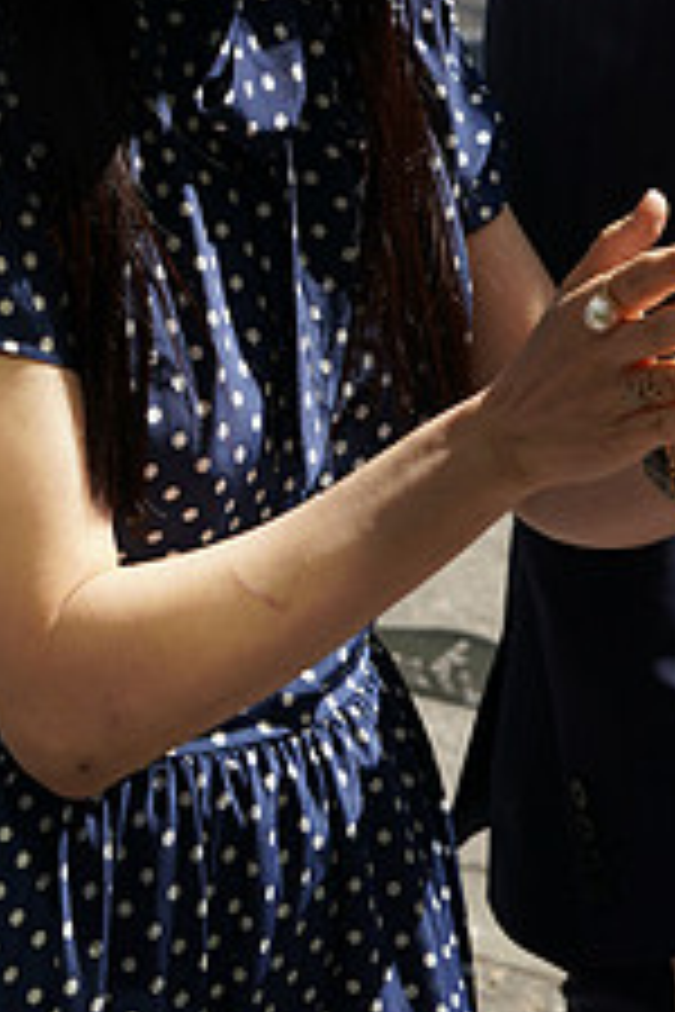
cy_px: -166
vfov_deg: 15.4
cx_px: 281
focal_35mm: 129
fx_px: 3628
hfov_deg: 10.6
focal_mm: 50
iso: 200
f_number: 6.3
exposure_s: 1/500
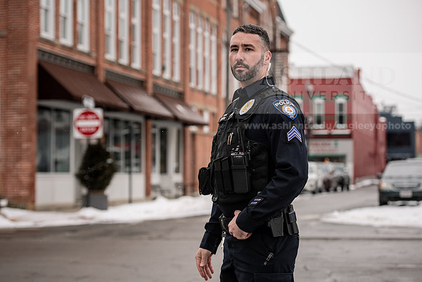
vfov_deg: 15.2
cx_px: 211
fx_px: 1055
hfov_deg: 22.6
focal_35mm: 90
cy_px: 141
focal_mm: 90
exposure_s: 1/640
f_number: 4
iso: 125
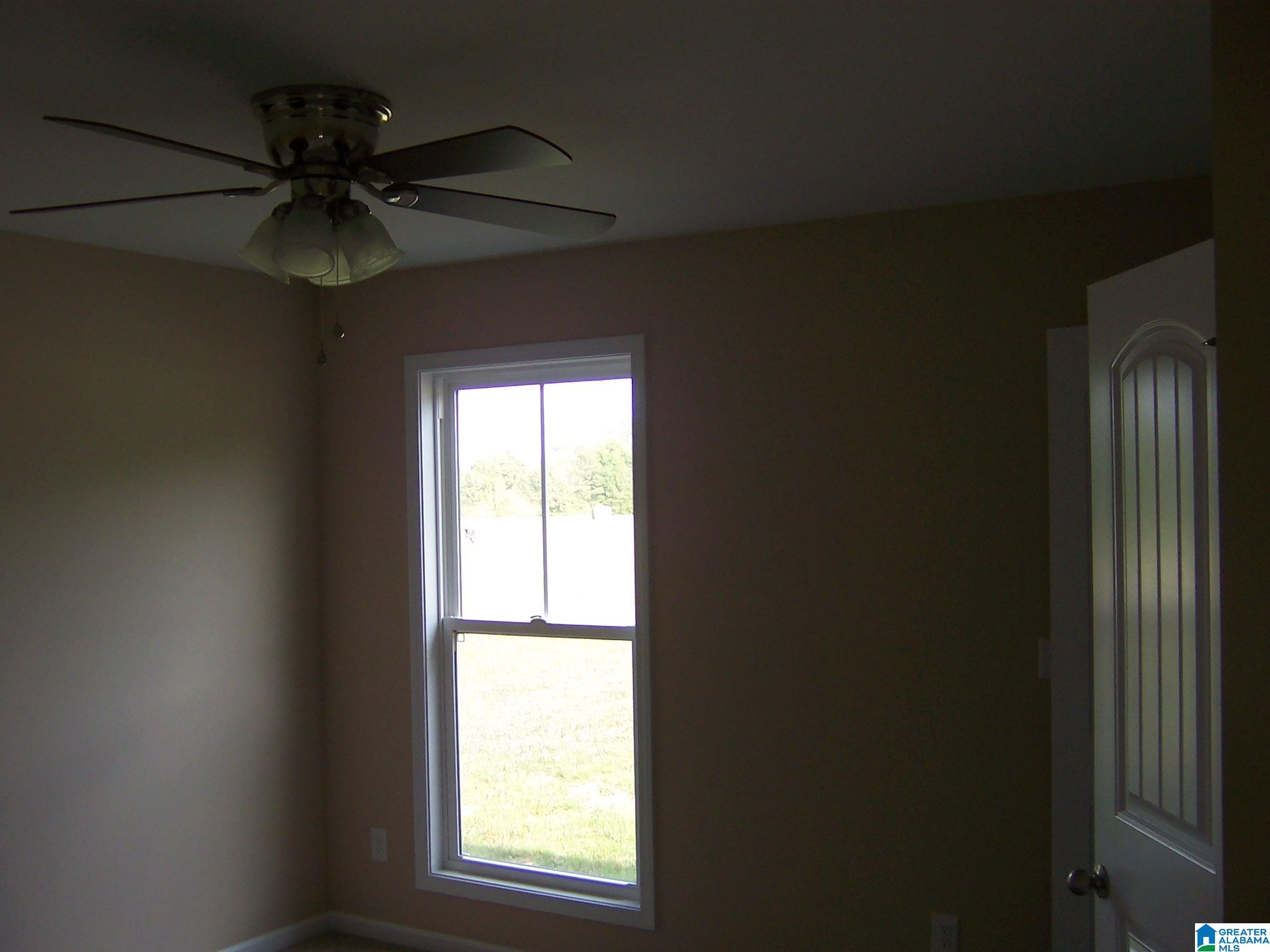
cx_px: 635
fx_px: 1321
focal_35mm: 36
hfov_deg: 51.4
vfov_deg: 39.7
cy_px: 476
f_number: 2.8
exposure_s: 1/90
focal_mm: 5.6
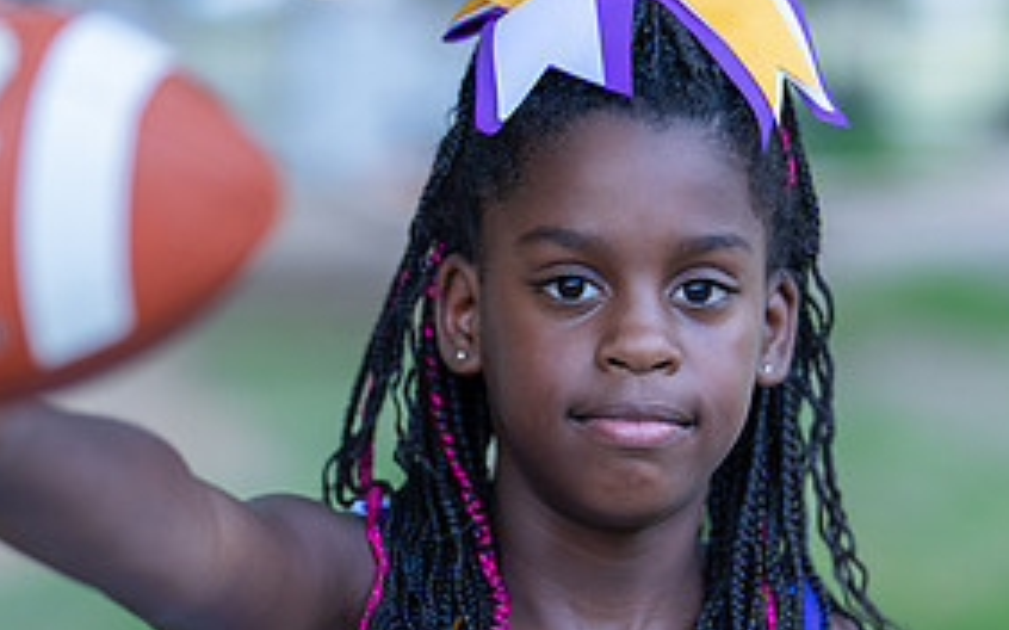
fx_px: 3876
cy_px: 501
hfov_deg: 14.8
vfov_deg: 9.3
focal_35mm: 141
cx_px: 512
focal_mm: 50
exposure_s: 1/400
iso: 250
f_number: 1.2
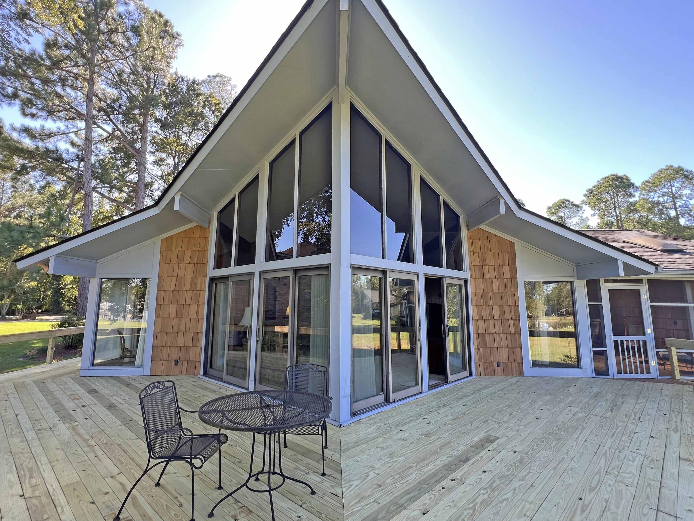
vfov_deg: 78.1
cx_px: 342
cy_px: 254
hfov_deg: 94.5
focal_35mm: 16
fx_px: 321
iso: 32
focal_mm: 1.57
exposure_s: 1/99
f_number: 1.8
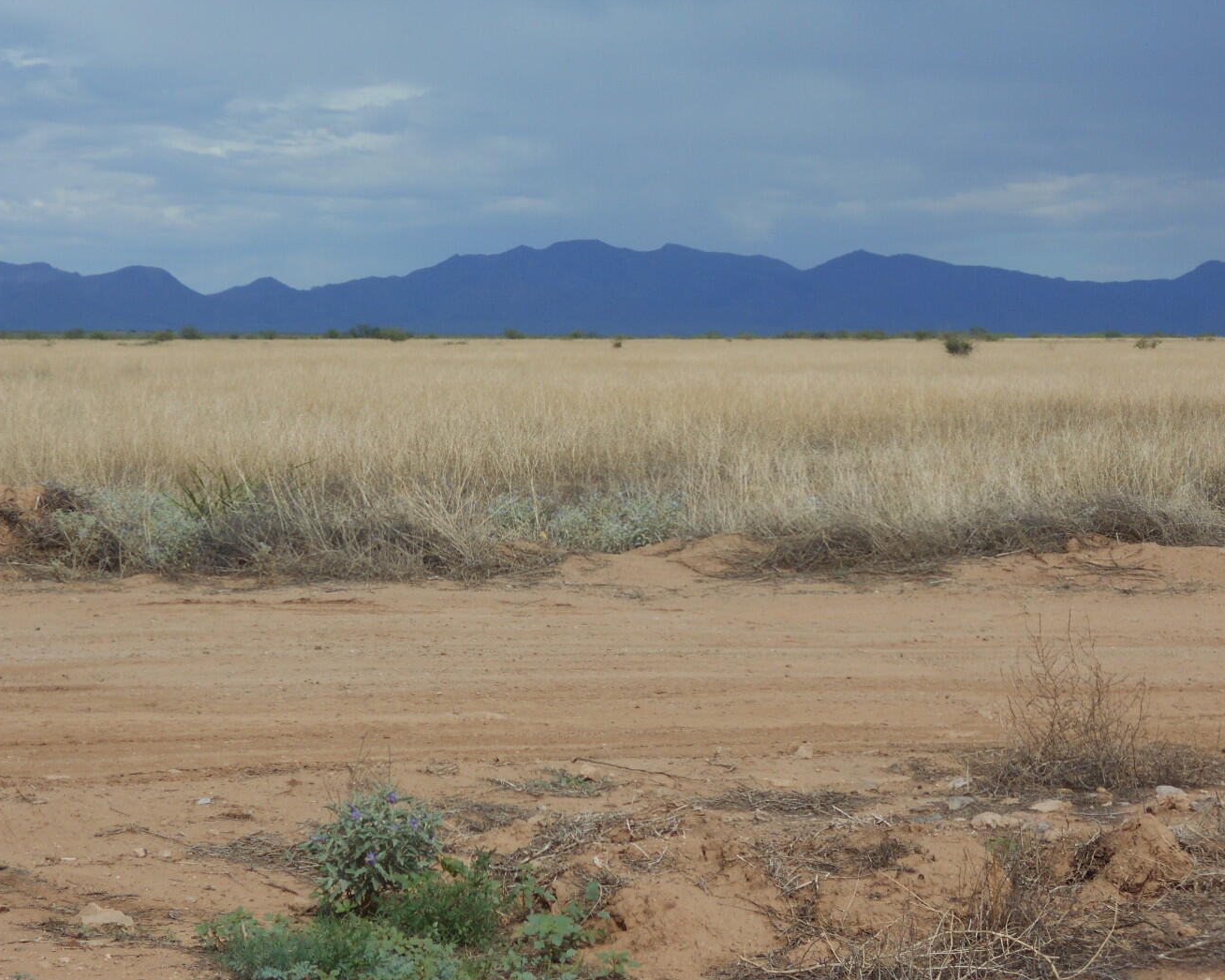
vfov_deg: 13.2
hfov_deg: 16.4
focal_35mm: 117
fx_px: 4241
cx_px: 498
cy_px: 439
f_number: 5.5
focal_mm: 17.6
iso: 80
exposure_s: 1/800
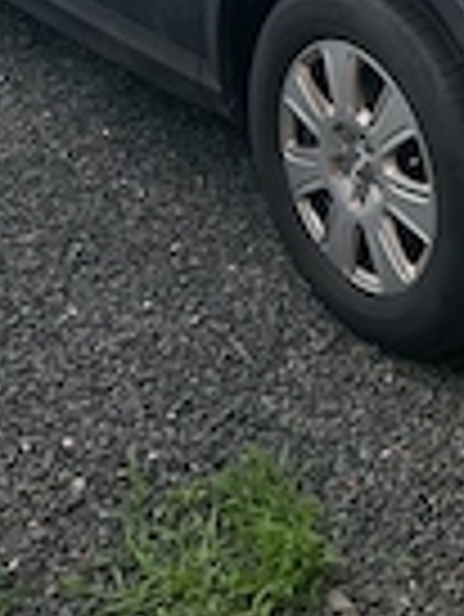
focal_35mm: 76
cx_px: 505
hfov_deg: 18.7
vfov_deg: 22.6
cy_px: -211
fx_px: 1356
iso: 50
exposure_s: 1/83
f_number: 1.5
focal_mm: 5.7
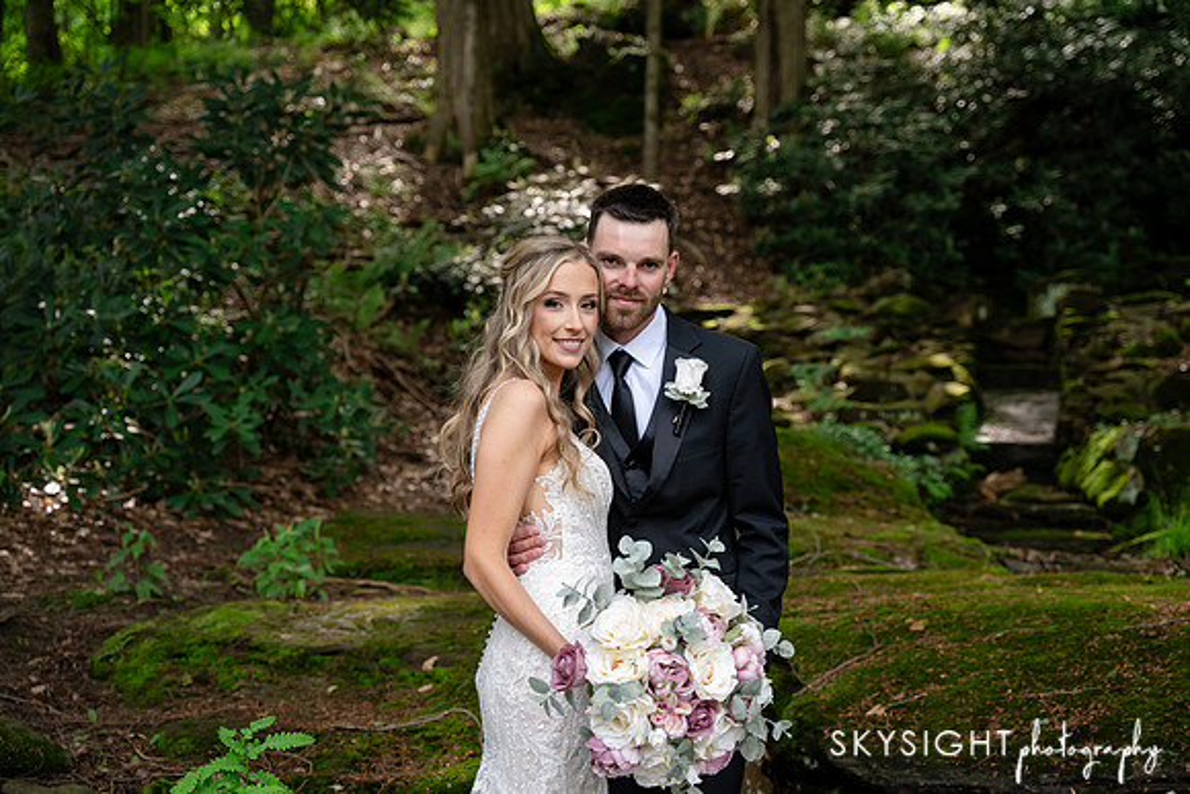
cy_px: 397
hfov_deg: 36.8
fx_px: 1791
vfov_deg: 25.0
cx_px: 595
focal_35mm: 54
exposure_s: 1/200
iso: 500
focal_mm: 54
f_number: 3.5
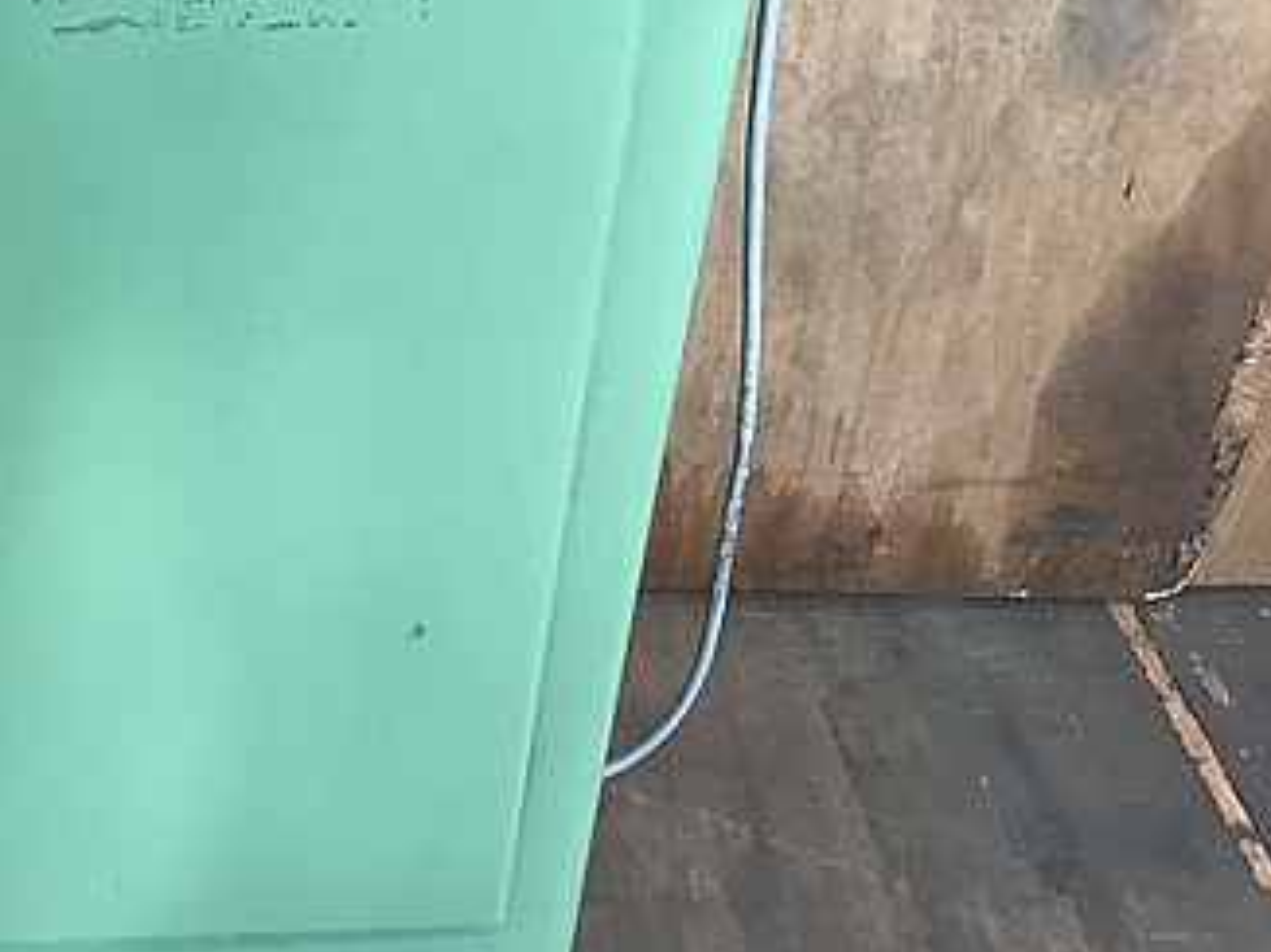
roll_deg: +0.5
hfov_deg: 33.1
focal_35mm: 55
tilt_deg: -38.6
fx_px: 2018
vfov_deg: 26.5
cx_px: 121
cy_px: 371
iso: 40
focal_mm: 3.99
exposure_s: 1/17
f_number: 1.8
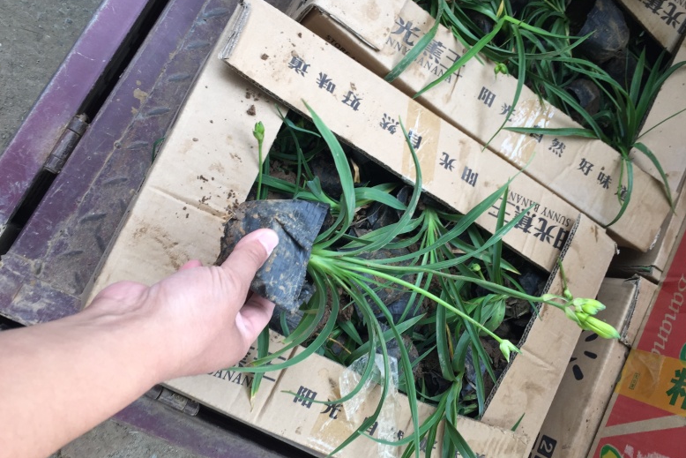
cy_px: 220
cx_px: 339
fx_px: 591
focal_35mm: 31
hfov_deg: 60.3
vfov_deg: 42.3
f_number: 2.2
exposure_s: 1/100
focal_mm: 4.15
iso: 50
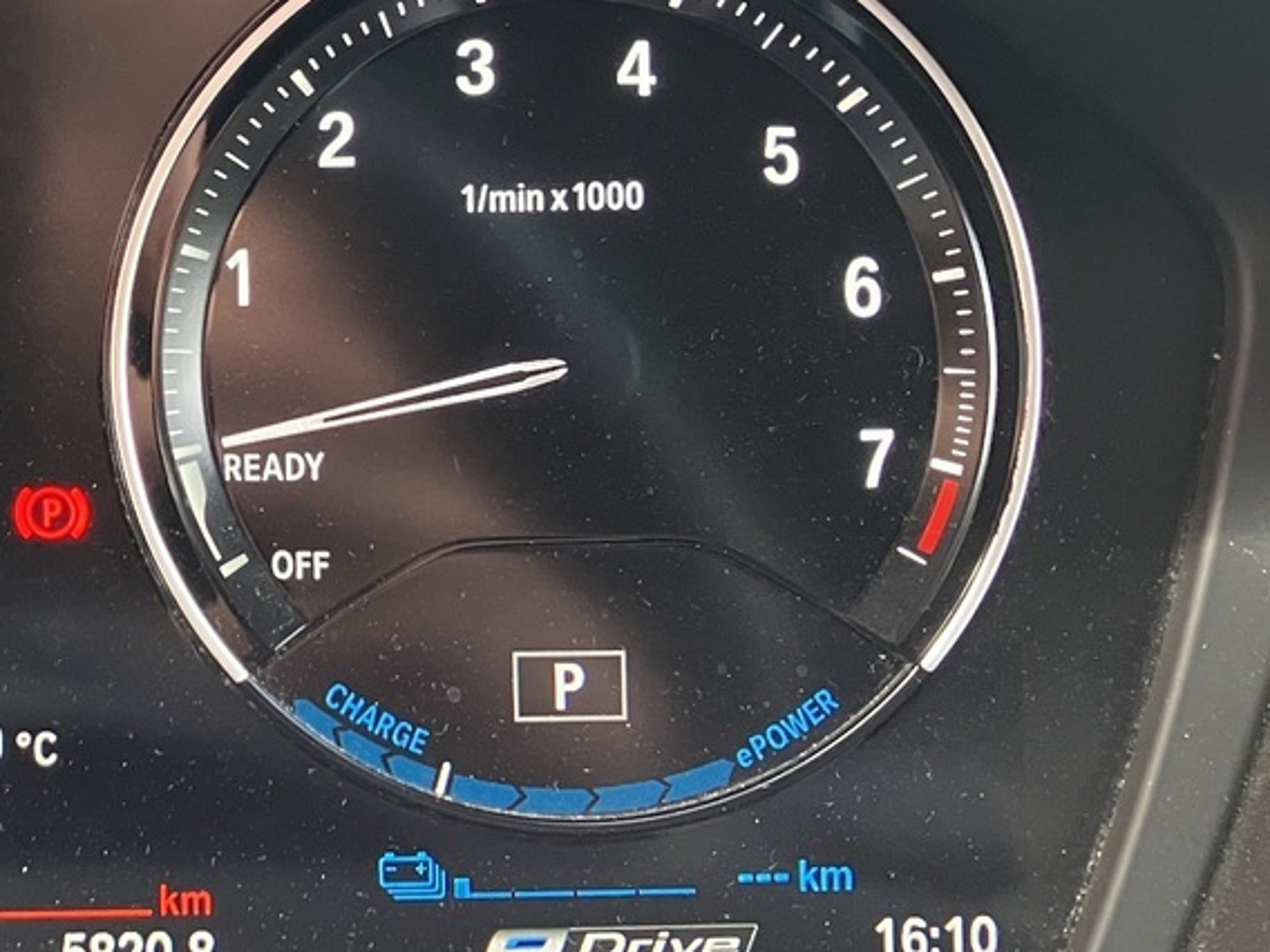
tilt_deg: -22.2
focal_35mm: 71
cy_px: 212
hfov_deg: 25.2
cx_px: -177
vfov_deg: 20.5
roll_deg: +0.2
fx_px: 2605
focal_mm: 3.99
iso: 125
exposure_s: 1/60
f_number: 1.8
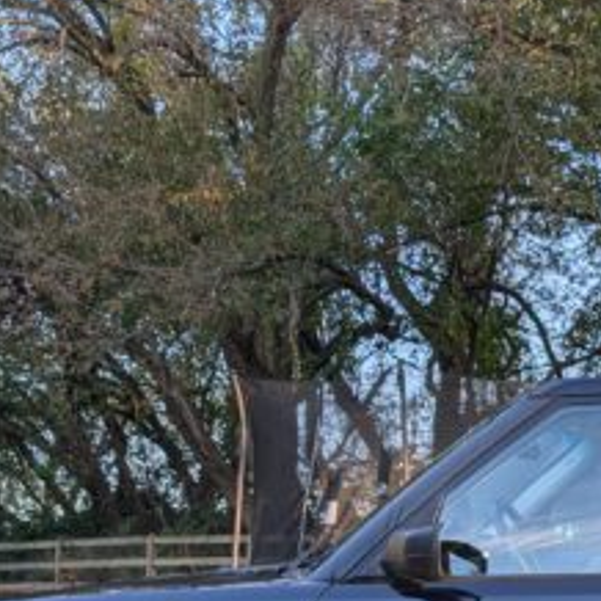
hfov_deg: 22.7
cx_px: 744
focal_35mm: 69
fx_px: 1355
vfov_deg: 24.2
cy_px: 561
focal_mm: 6.9
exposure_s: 1/934
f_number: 1.68
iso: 20
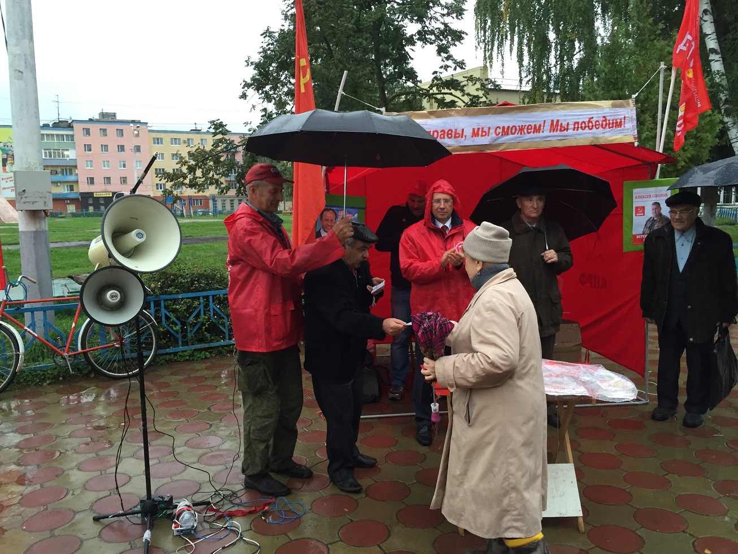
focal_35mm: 29
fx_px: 618
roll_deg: +0.7
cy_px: 277
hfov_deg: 61.7
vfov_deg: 48.2
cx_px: 369
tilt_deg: -7.6
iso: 100
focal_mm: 4.15
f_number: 2.2
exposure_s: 1/30
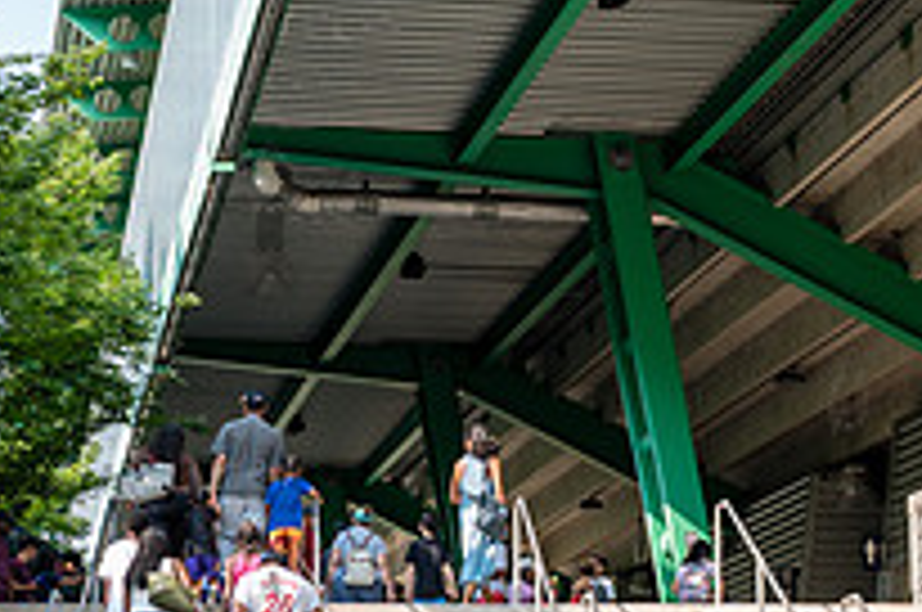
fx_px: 2685
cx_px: 265
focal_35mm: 105
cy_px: 648
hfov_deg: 19.4
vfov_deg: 12.8
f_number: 5
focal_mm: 35
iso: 100
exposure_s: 1/160
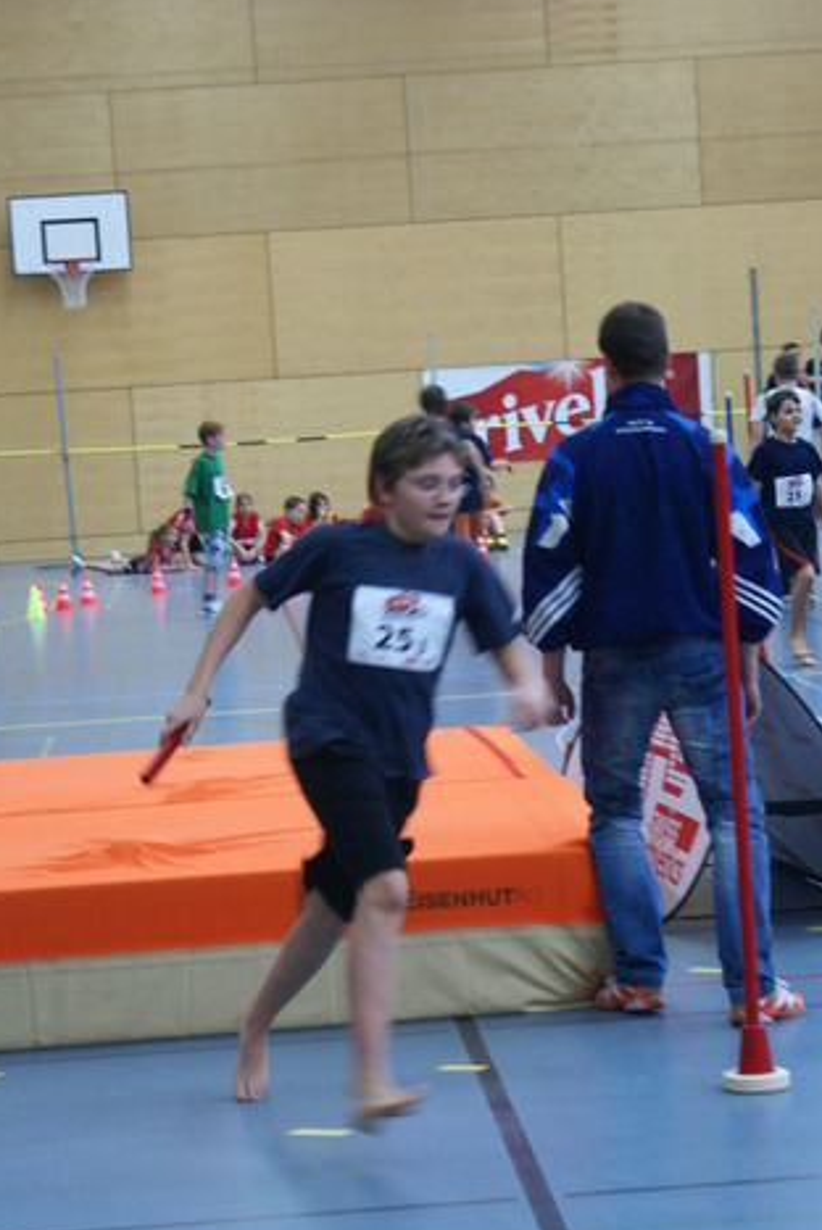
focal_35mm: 104
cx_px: 458
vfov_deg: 19.6
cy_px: 669
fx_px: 3556
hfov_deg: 13.2
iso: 800
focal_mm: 60
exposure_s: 1/50
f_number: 5.6
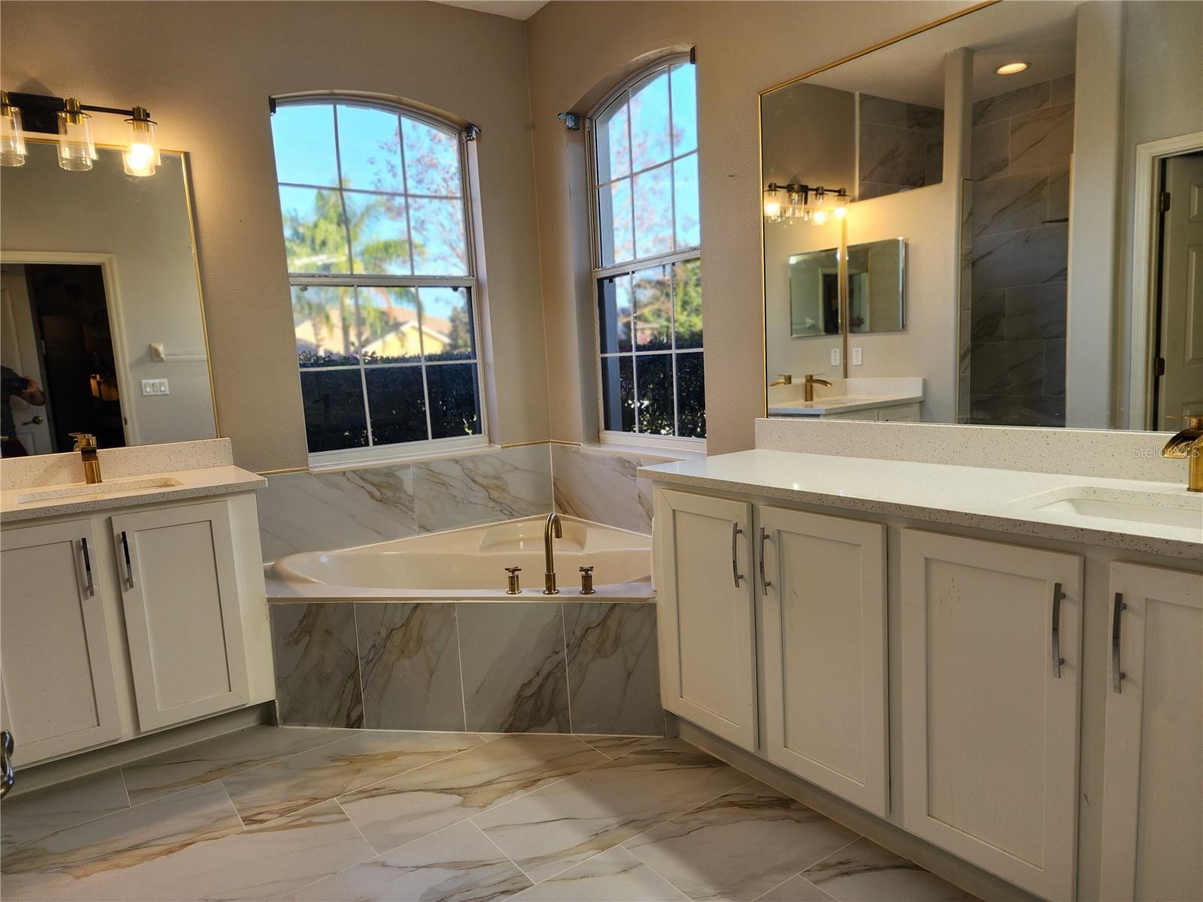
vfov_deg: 58.9
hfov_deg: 73.9
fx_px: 799
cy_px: 451
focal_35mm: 23
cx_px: 602
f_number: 1.8
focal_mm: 6.4
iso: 40
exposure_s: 1/120
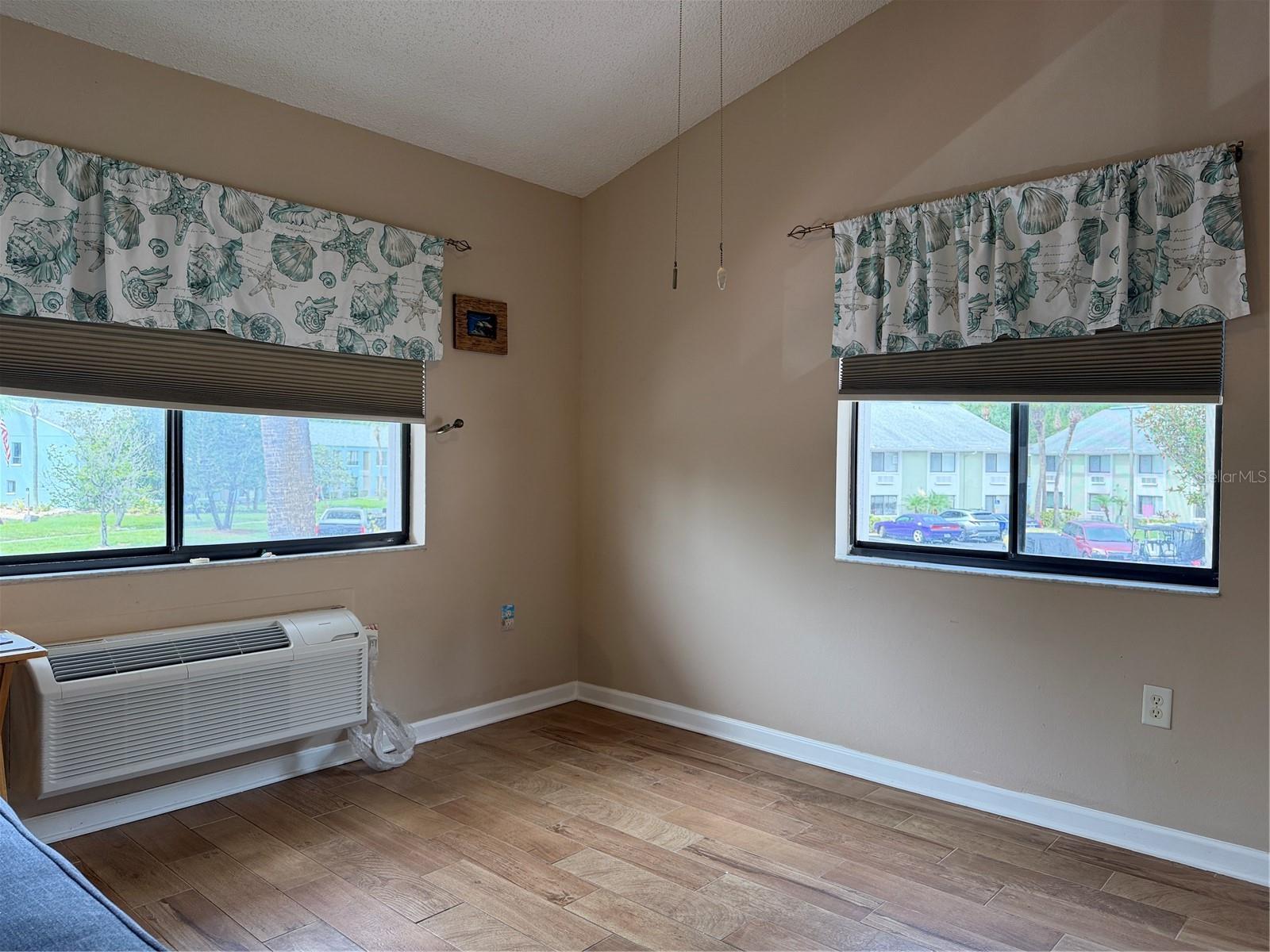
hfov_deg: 71.6
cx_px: 635
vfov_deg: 56.8
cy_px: 476
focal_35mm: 24
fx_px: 881
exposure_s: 1/197
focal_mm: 6.76
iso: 100
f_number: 1.78
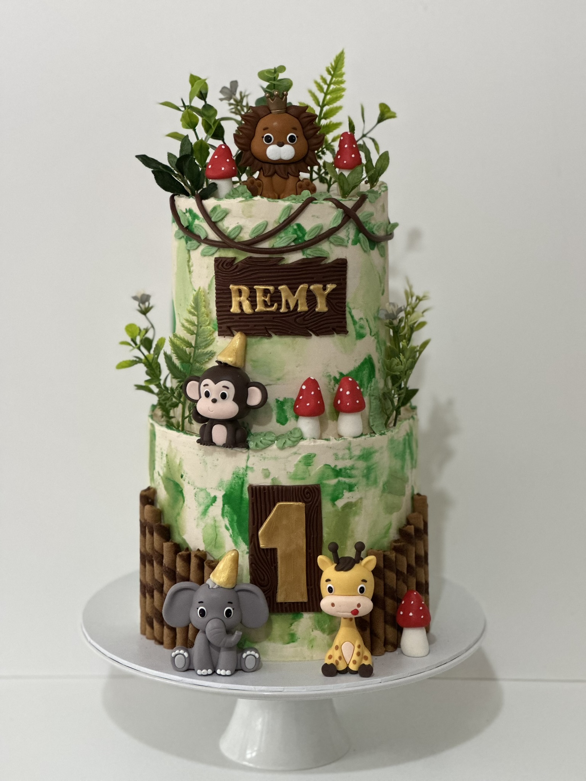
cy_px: 390
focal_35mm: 77
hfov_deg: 19.1
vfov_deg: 25.3
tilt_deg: -9.6
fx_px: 1738
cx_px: 293
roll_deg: +0.1
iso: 320
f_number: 2.8
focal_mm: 9
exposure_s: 1/33
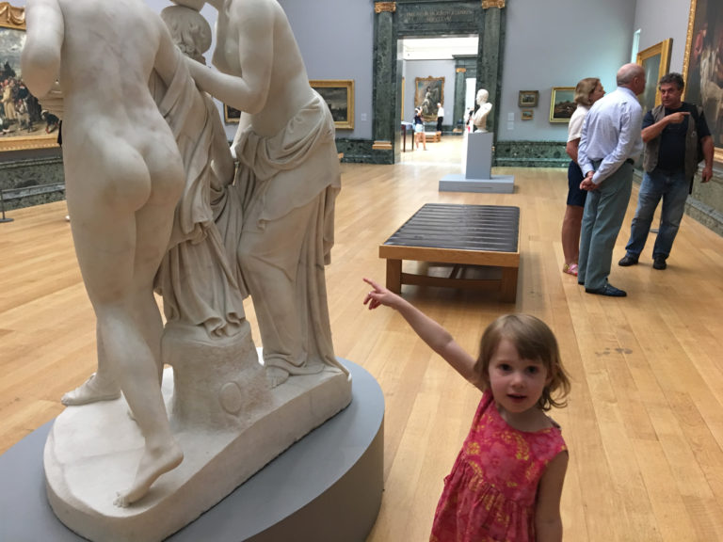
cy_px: 271
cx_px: 362
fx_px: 606
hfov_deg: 61.7
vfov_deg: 48.2
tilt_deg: -12.4
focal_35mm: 29
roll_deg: -1.0
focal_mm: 4.15
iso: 100
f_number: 2.2
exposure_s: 1/10
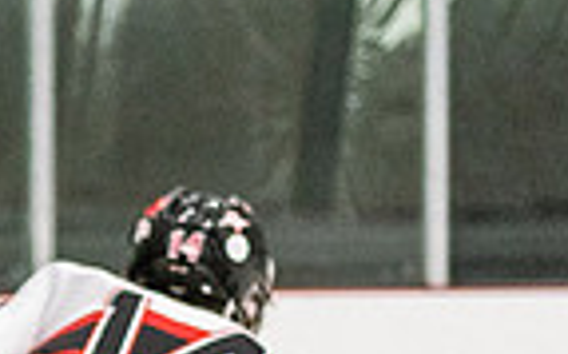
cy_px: 659
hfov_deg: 3.0
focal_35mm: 702
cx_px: -181
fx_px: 10854
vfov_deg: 1.9
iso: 1250
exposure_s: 1/640
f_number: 2.8
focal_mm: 85
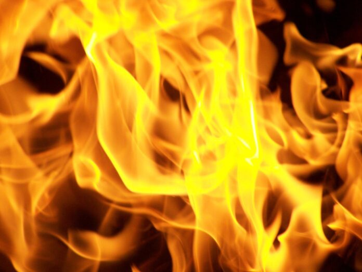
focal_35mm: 367
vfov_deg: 4.1
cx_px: 181
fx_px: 3841
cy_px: 136
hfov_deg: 5.4
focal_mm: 60.8
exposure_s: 1/500
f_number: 3.6
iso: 160
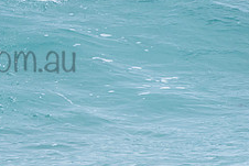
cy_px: 3
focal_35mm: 1612
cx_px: -107
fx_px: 11156
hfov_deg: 1.3
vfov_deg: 0.9
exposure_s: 1/2000
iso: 800
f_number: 5.6
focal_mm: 500
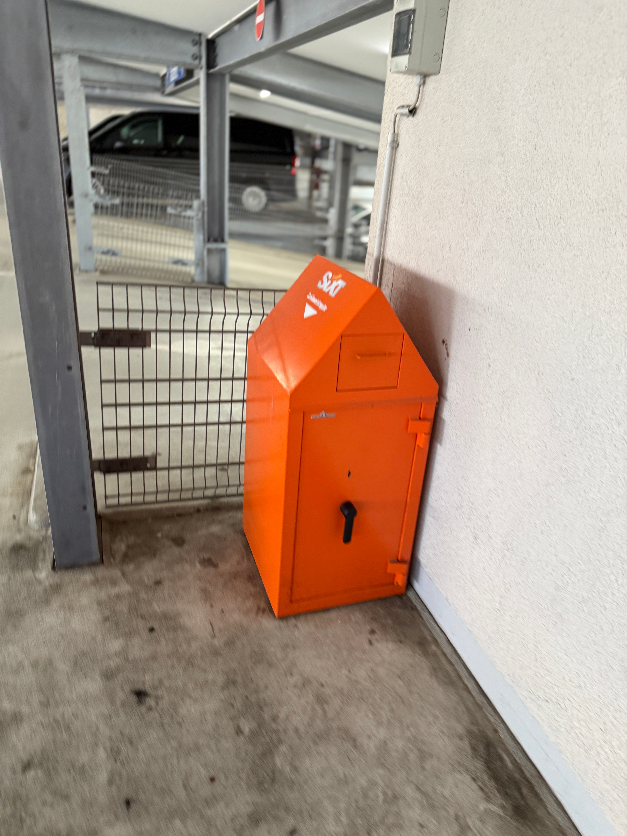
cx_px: 314
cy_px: 418
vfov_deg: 71.6
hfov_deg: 56.8
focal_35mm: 24
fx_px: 580
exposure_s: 1/50
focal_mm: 6.76
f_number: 1.78
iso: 200
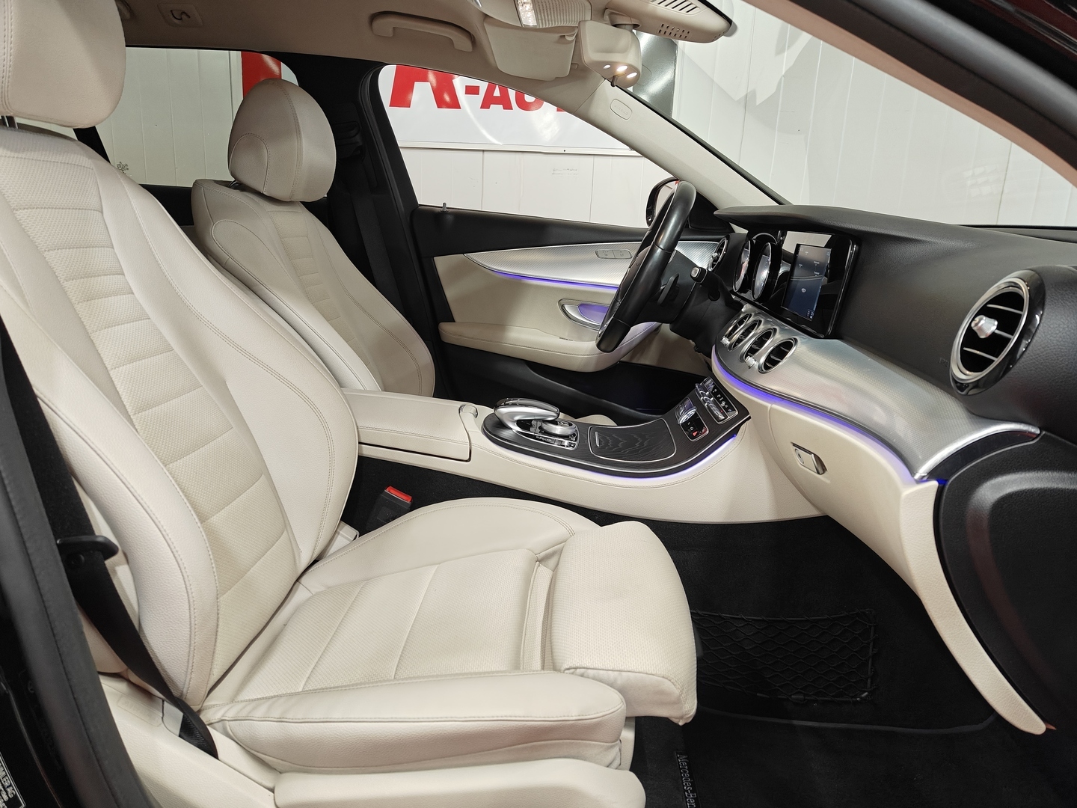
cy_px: 404
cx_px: 538
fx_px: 747
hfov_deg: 71.6
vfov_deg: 56.8
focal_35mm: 24
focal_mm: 5.59
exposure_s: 1/50
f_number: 1.8
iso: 160
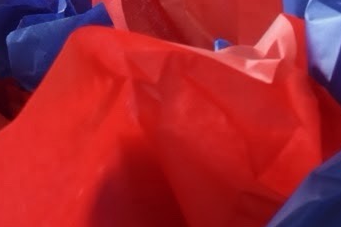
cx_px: 718
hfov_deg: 8.5
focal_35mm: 228
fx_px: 2159
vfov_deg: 5.9
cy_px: -136
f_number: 4.5
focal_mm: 32
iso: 900
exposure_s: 1/125
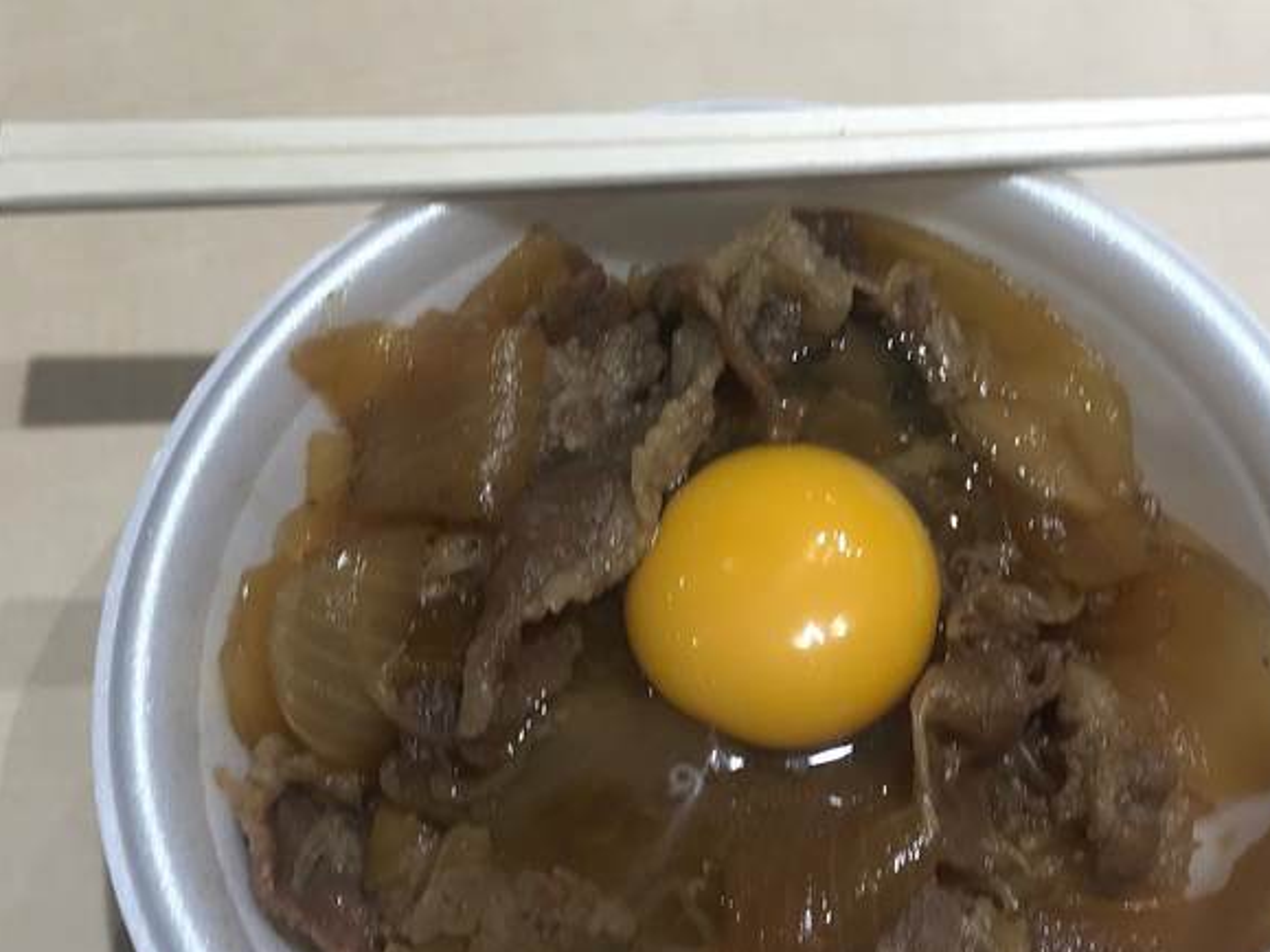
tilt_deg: -60.9
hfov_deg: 33.2
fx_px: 2127
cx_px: 645
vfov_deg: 25.2
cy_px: 421
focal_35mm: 58
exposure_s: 1/50
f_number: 1.8
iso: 25
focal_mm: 3.99
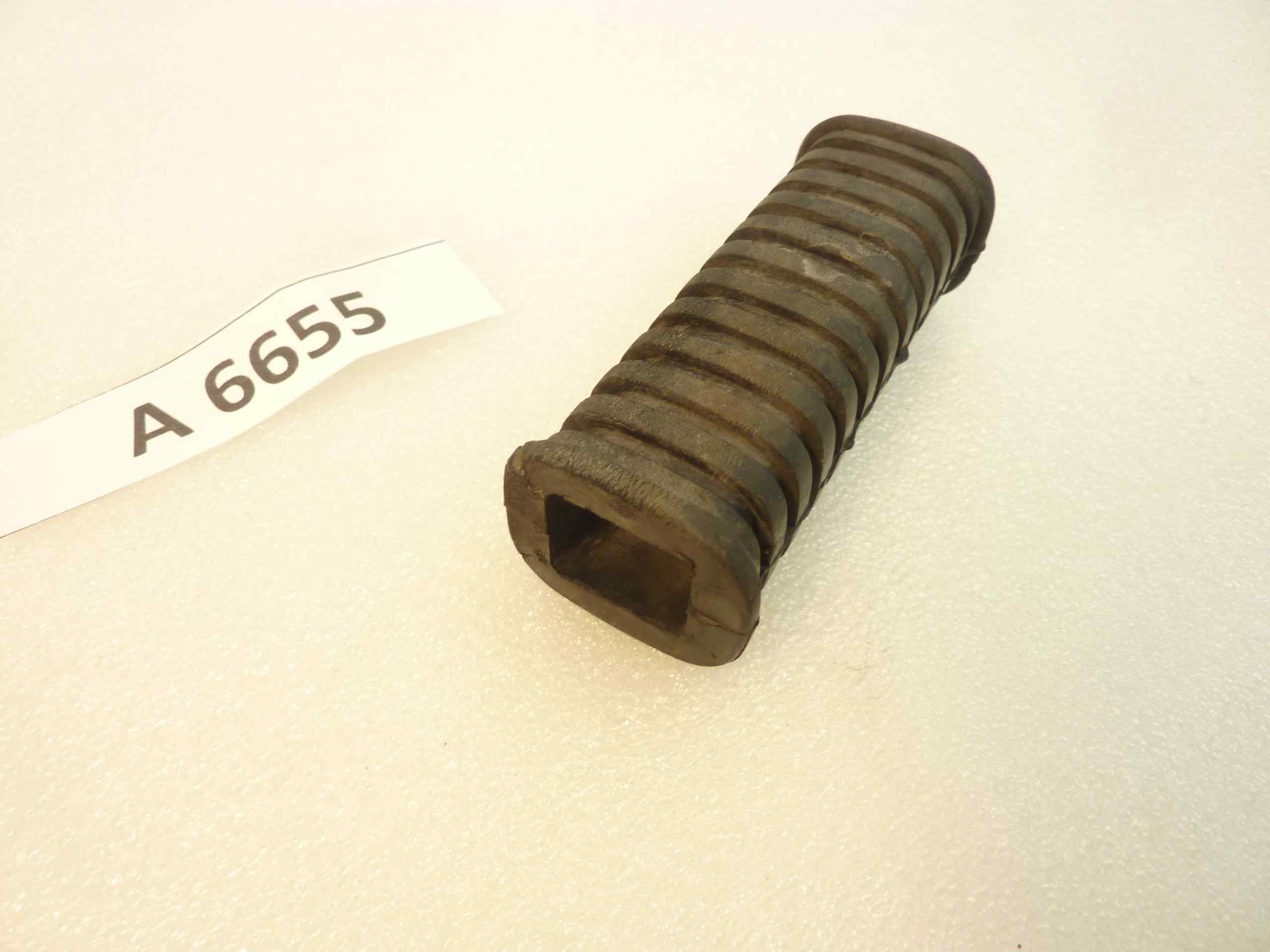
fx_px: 917
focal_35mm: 25
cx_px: 635
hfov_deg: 69.4
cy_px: 476
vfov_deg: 54.9
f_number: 3.3
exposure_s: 1/25
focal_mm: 4.1
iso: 80
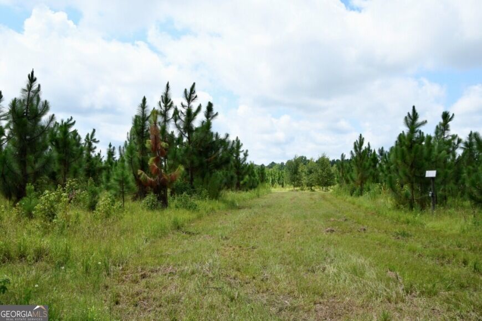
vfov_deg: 38.4
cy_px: 160
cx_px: 241
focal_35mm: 34
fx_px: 462
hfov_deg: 55.1
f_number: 8
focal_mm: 23
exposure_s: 1/640
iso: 400
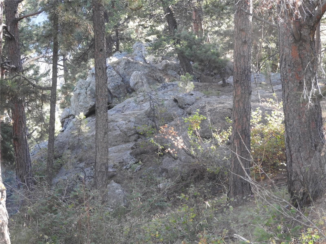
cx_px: 163
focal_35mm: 115
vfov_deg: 12.9
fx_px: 1083
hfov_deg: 17.1
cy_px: 122
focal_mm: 20.6
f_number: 5
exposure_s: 1/60
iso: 360
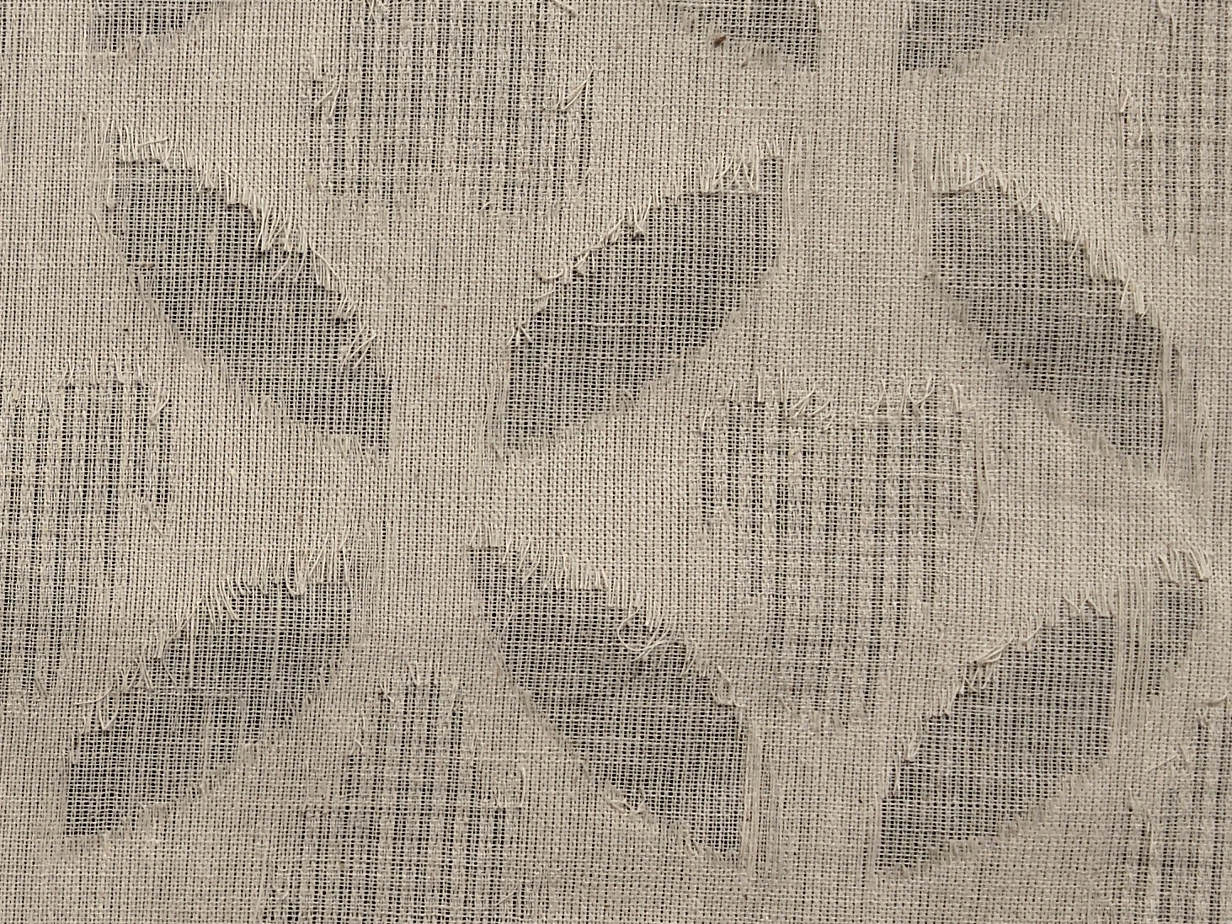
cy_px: 570
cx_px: -40
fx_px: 2064
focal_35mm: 58
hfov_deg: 30.5
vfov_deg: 25.2
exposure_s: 1/100
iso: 64
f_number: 2
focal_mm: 2.78
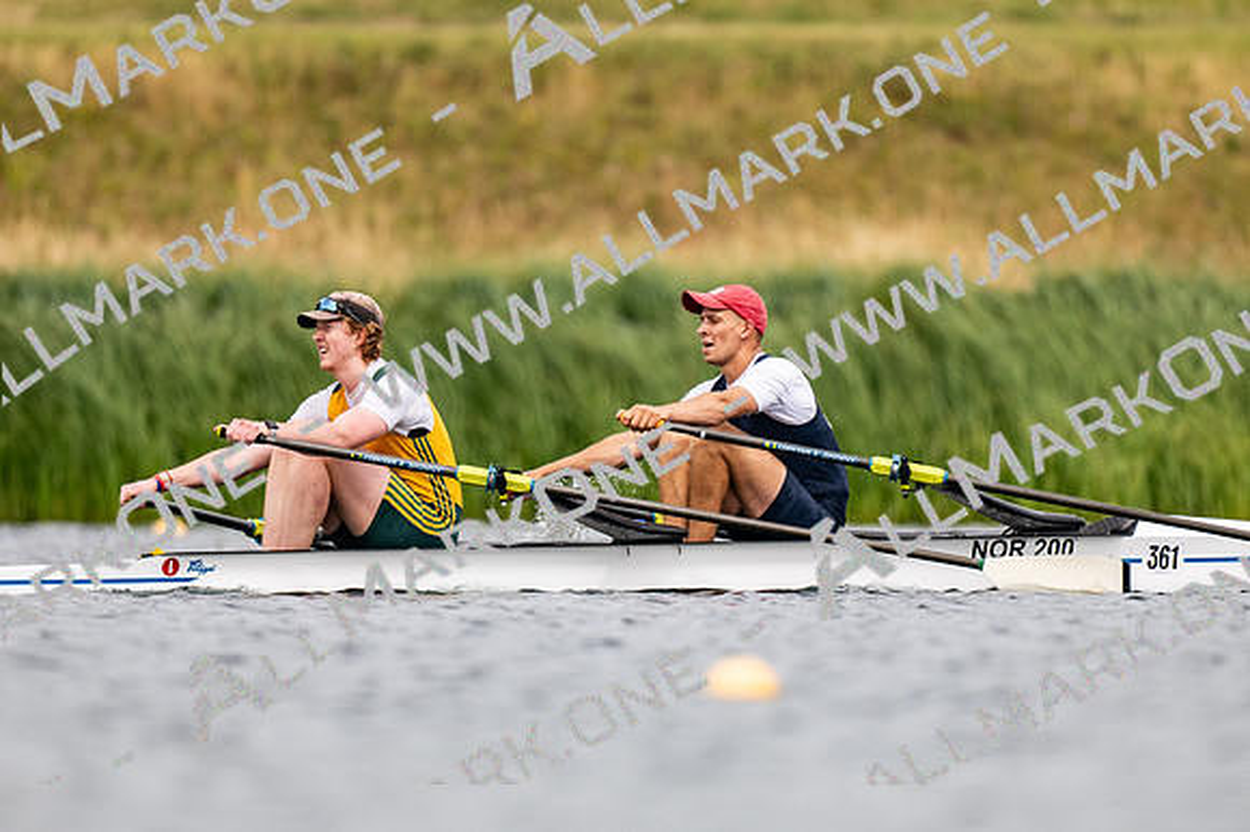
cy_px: 416
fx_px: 31231
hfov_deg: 2.3
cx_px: 625
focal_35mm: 900
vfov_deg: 1.5
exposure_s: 1/2500
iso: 280
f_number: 4
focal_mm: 600
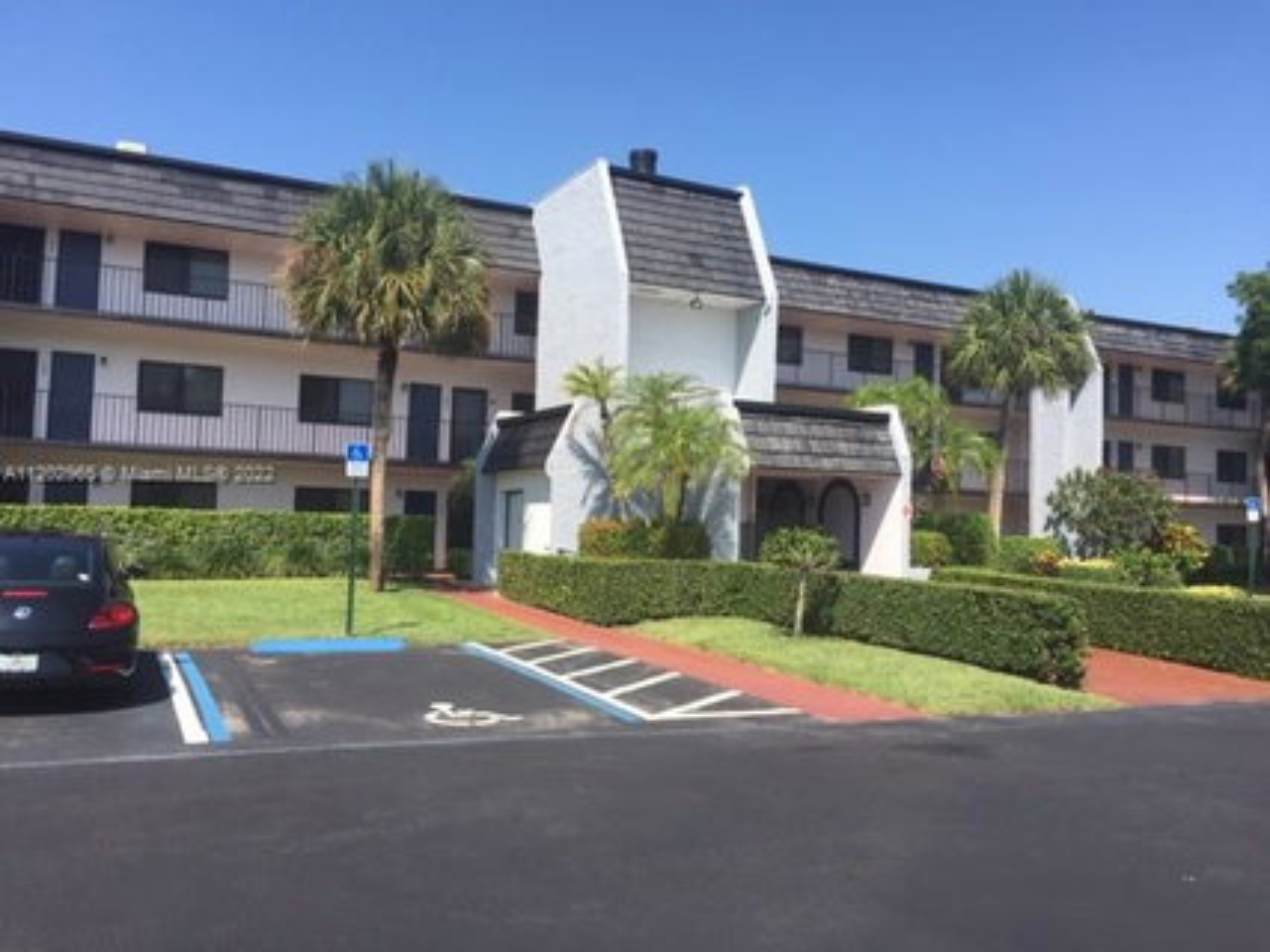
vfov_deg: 48.2
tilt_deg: +4.0
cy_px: 476
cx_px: 635
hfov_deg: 61.7
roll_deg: -2.9
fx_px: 1064
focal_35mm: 29
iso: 32
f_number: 2.2
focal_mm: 4.15
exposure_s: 1/1522
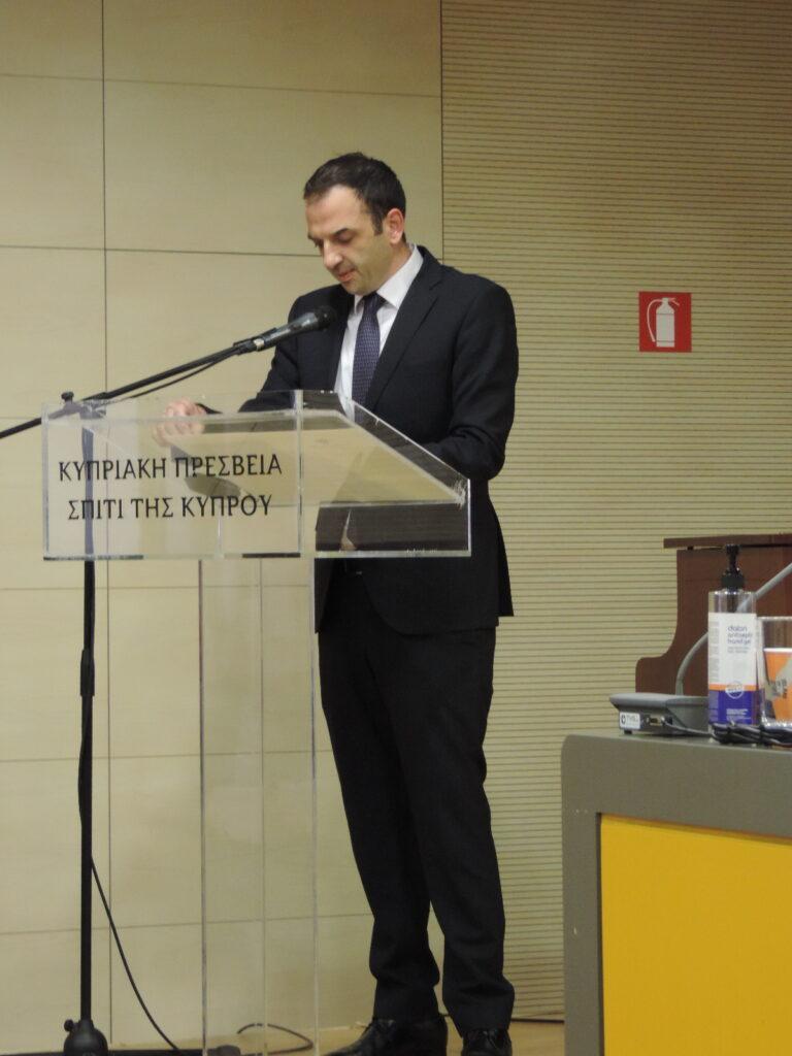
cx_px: 396
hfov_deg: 12.3
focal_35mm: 120
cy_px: 528
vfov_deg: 16.4
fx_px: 3661
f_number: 4.2
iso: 800
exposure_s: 1/20
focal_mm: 21.4
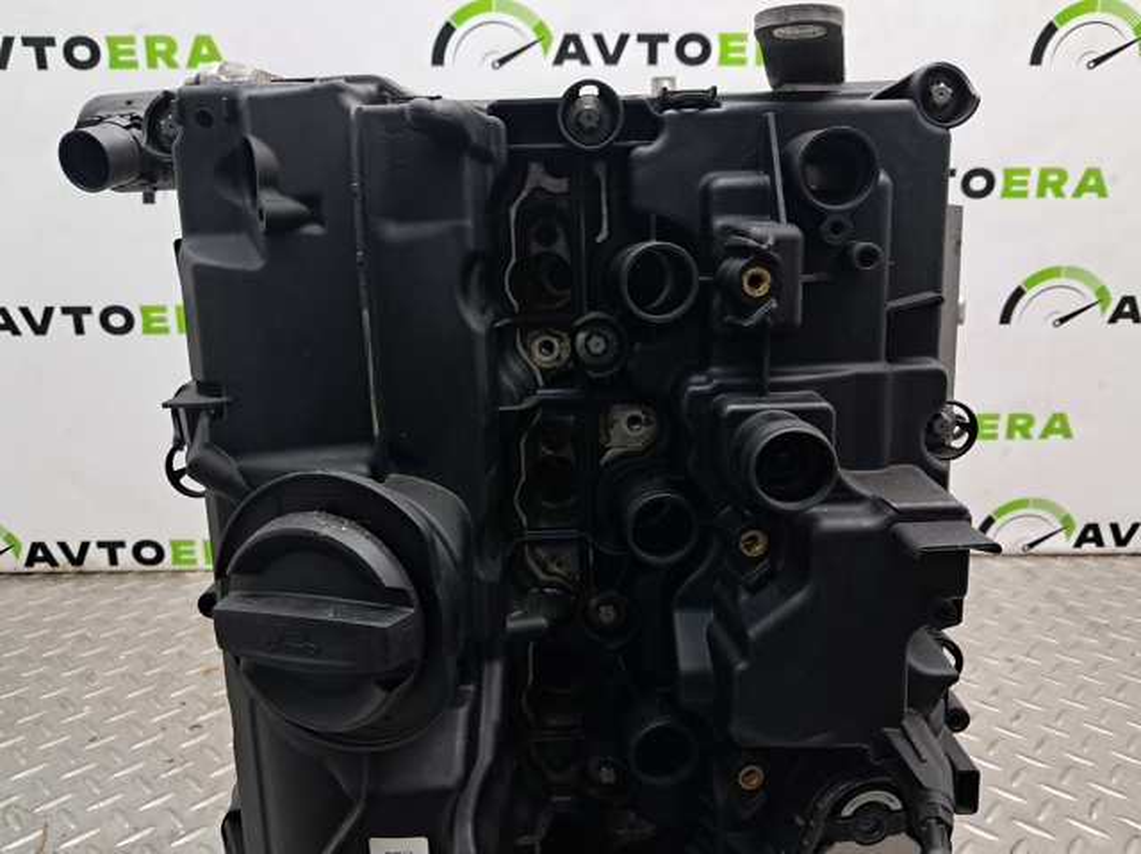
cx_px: 570
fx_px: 889
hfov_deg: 65.4
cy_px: 427
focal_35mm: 27
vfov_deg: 51.3
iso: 160
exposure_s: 1/50
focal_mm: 4
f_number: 1.8
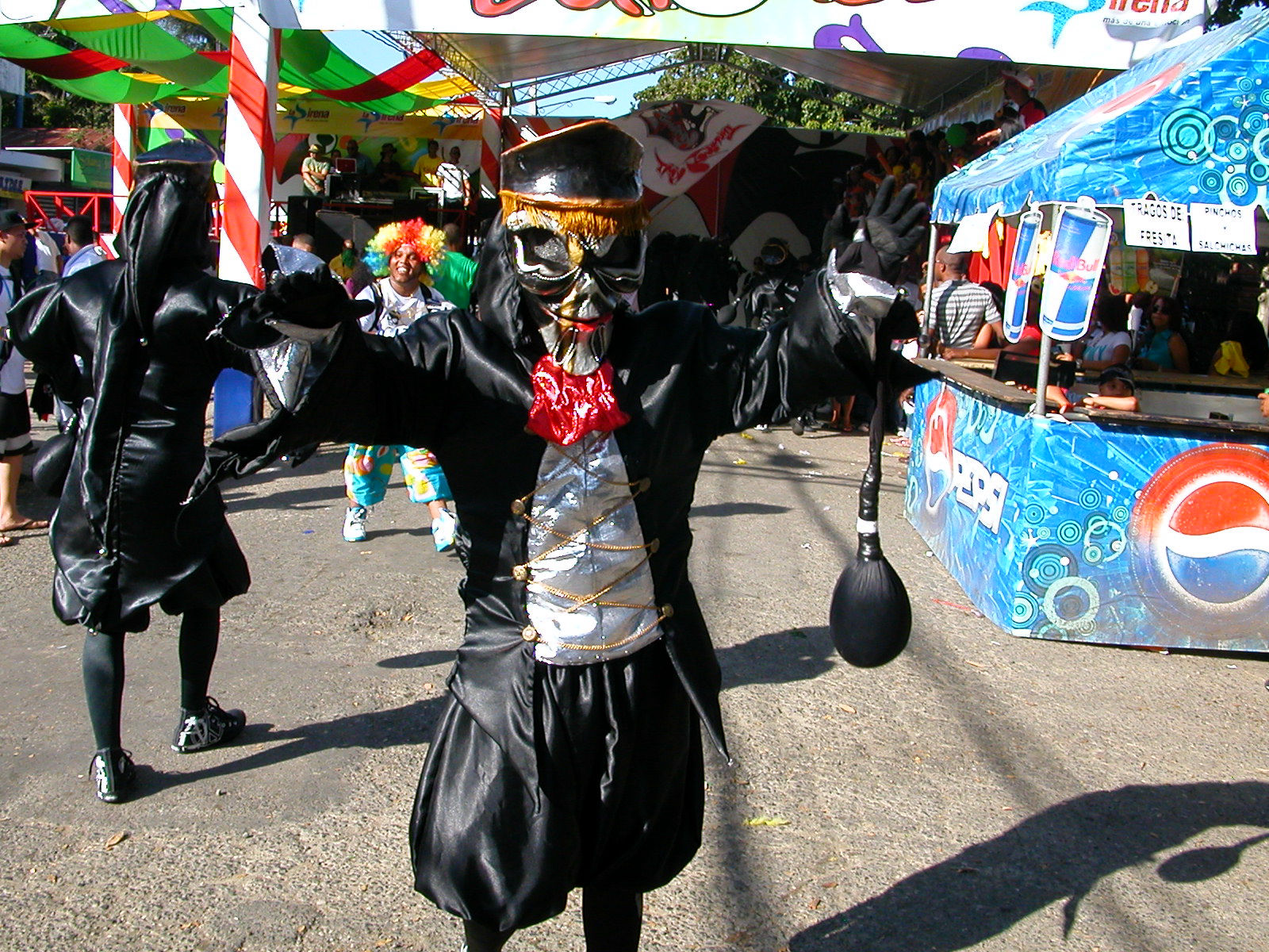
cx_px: 634
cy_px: 476
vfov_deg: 38.7
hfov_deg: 50.1
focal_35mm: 37
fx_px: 1356
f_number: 4.5
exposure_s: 1/342
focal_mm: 5.6
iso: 100
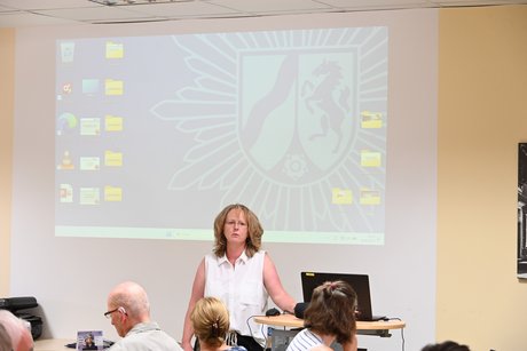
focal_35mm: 105
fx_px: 1537
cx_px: 264
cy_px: 176
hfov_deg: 19.5
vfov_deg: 13.1
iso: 3200
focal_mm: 105
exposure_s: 1/100
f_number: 6.3
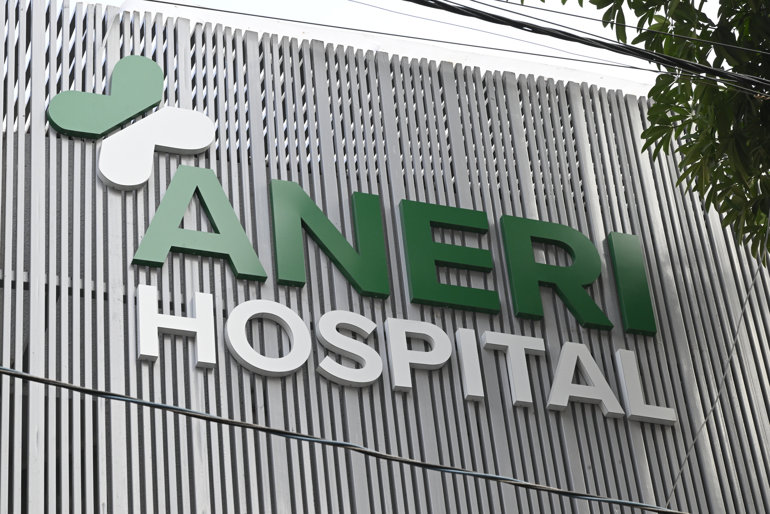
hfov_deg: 21.9
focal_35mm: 93
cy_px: 257
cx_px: 385
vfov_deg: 14.7
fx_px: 1989
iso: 2000
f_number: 14
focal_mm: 93
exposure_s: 1/160
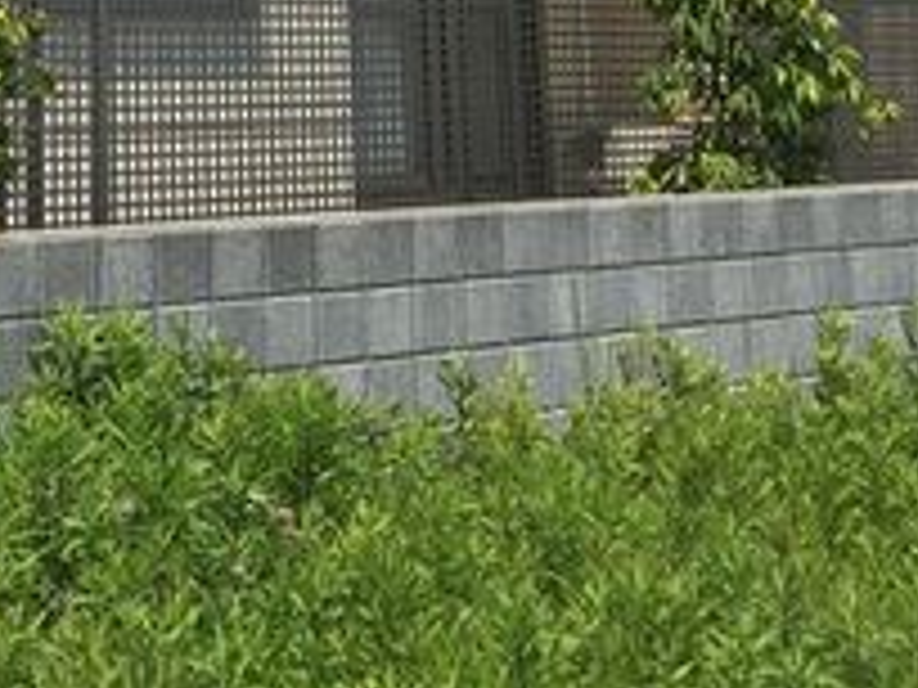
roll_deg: +0.4
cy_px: -382
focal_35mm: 91
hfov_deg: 21.2
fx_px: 2413
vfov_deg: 14.9
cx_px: 153
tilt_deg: +11.7
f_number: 2.2
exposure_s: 1/2198
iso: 32
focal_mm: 4.15
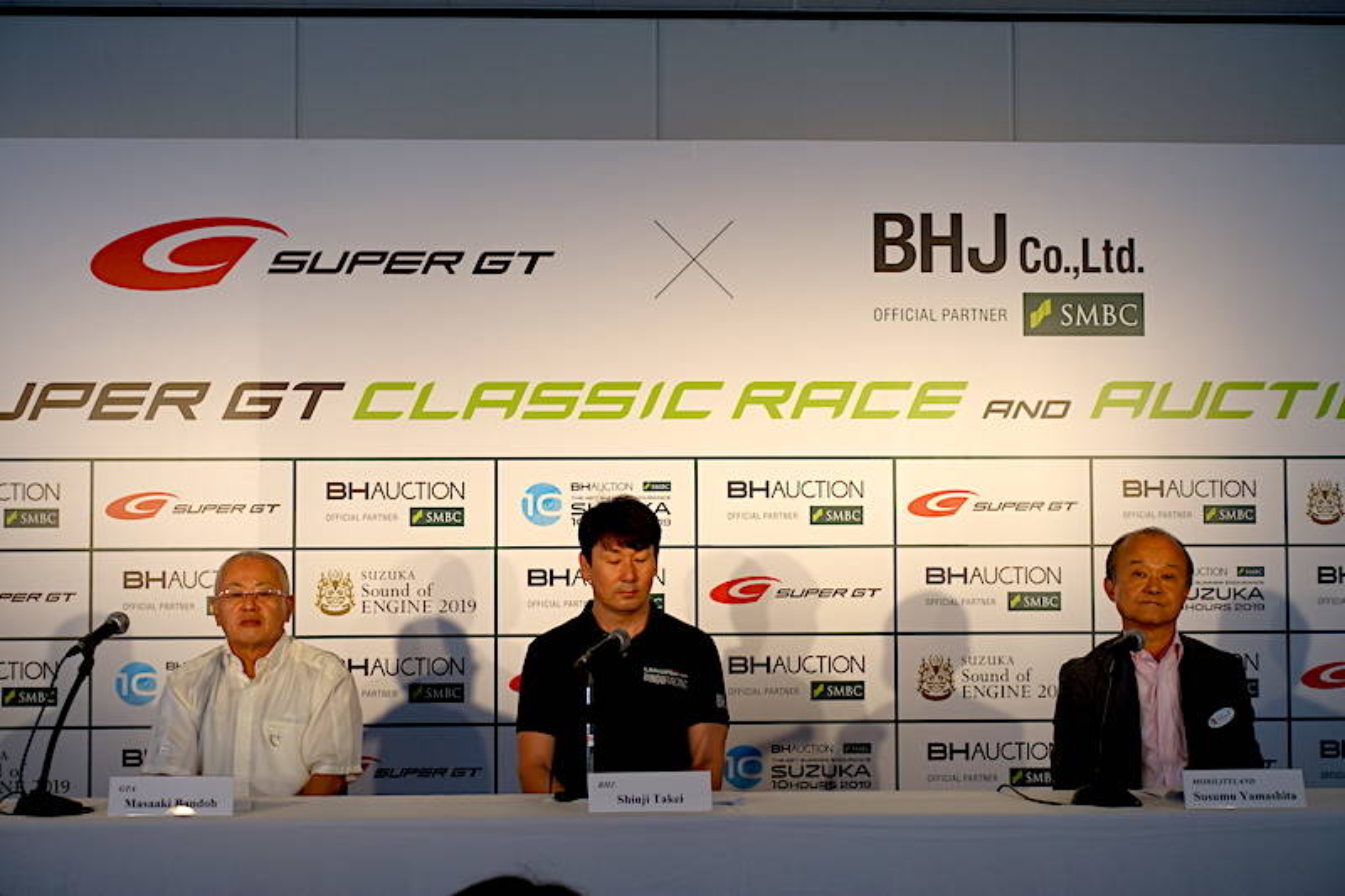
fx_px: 2615
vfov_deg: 19.4
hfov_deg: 28.8
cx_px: 672
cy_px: 448
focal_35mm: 70
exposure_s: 1/125
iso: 125
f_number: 4
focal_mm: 25.7
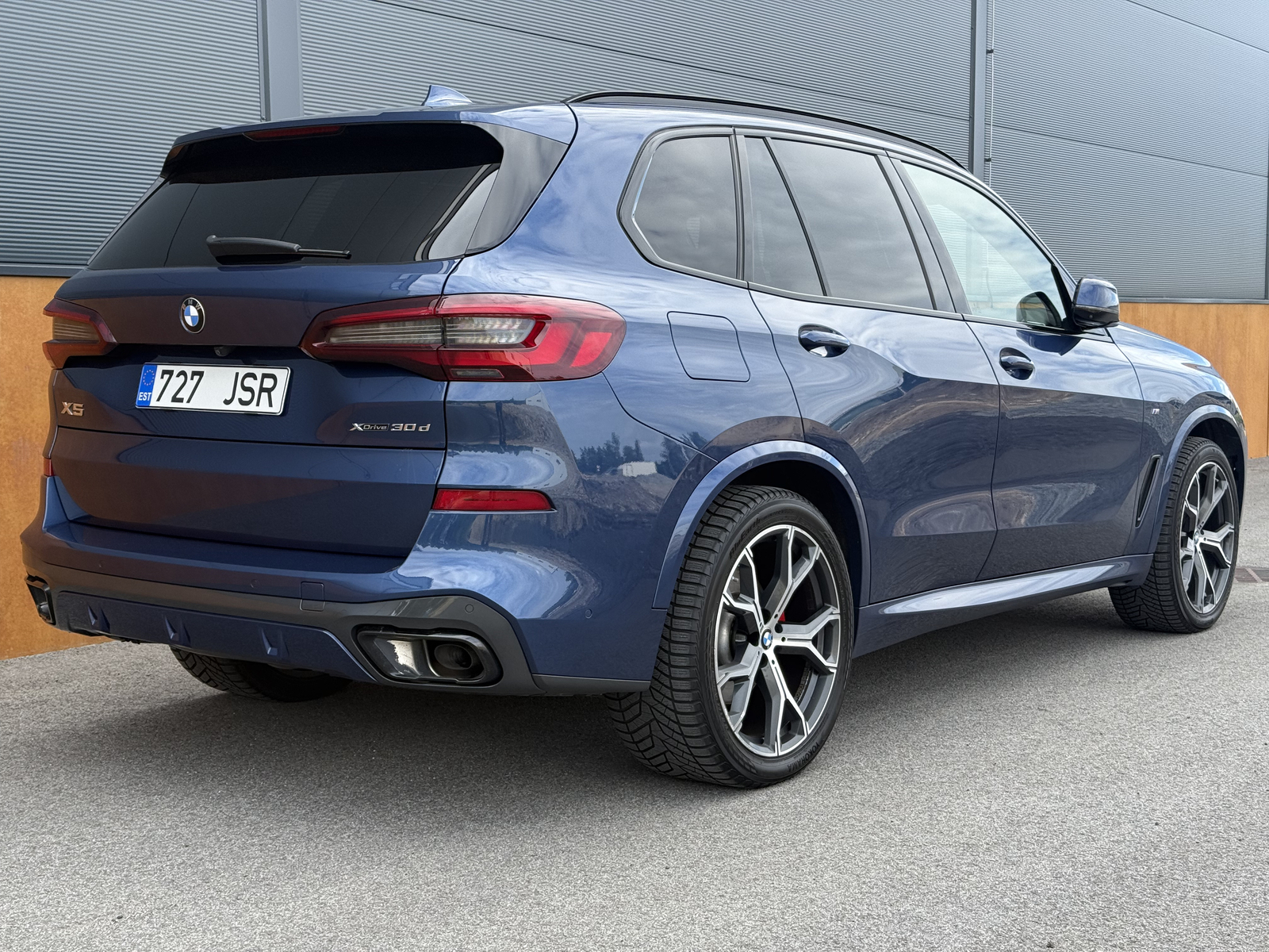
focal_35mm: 48
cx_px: 634
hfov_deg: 39.7
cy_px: 476
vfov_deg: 30.3
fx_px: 1760
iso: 80
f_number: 1.78
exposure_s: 1/1242
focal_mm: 6.76
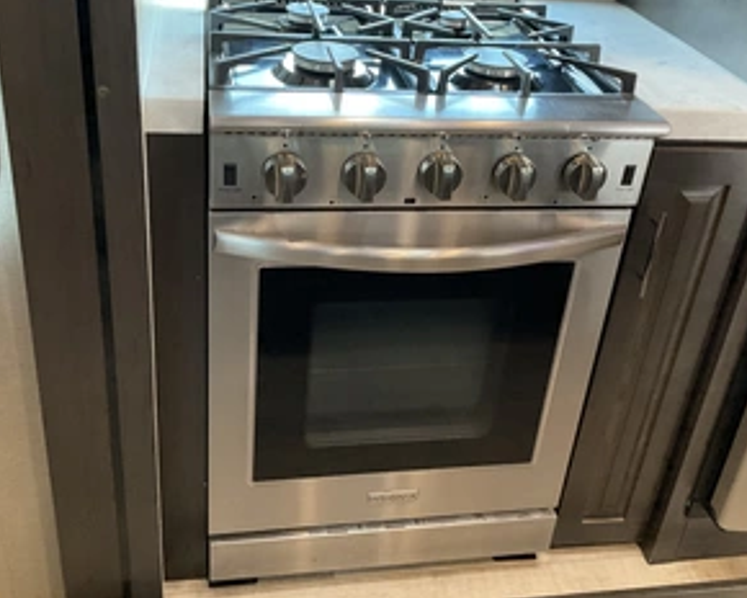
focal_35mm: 39
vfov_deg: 37.9
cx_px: 368
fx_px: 862
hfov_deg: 46.8
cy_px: 214
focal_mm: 3
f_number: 1.8
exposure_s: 1/60
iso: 200
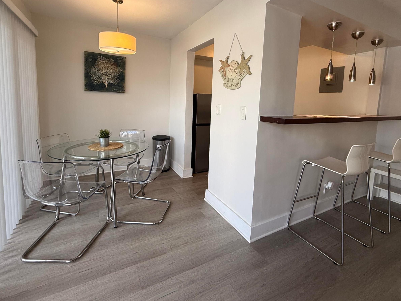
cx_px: 197
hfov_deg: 91.0
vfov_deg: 73.8
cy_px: 119
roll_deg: -2.9
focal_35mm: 17
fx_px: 197
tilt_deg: -6.0
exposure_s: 1/120
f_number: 2.2
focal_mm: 2.22
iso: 80
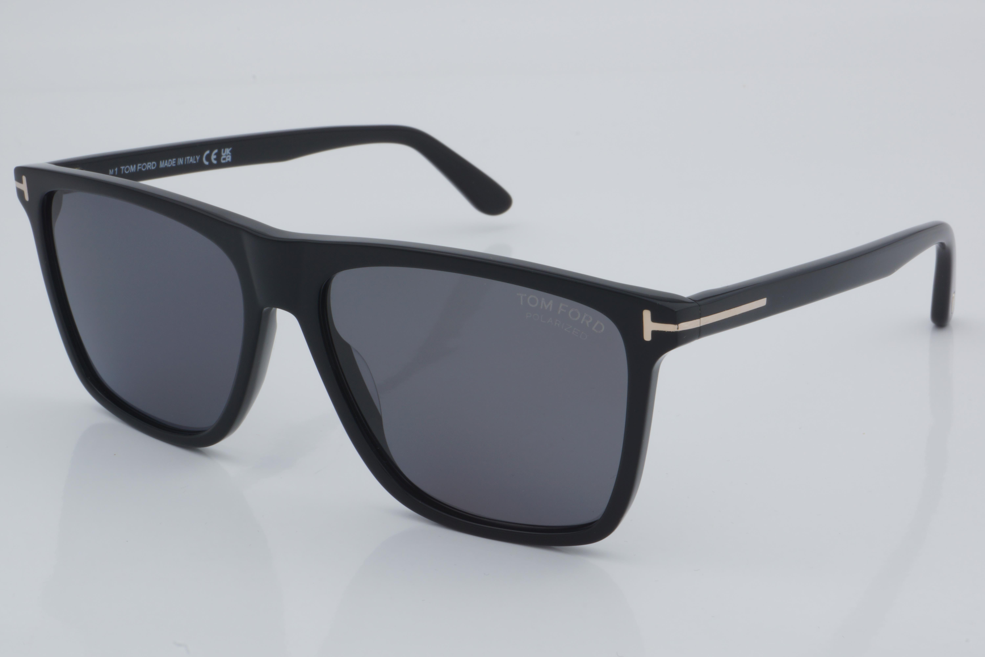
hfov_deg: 27.0
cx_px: 492
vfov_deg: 18.2
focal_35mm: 75
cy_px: 328
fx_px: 2052
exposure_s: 1/4
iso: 100
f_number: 32
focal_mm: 50
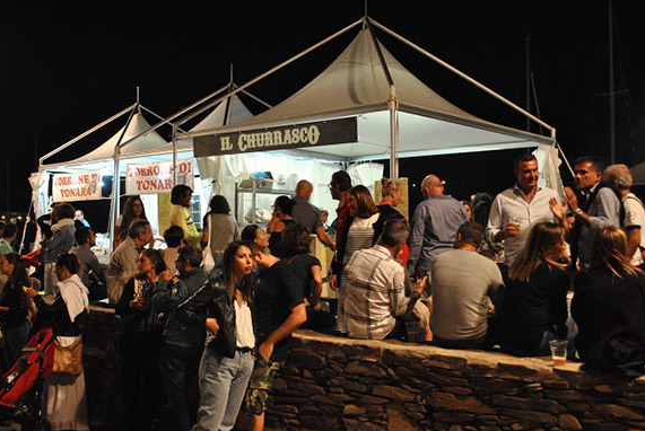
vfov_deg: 32.7
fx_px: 735
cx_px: 281
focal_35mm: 41
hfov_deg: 47.2
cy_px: 238
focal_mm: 22
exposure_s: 1/25
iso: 800
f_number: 4
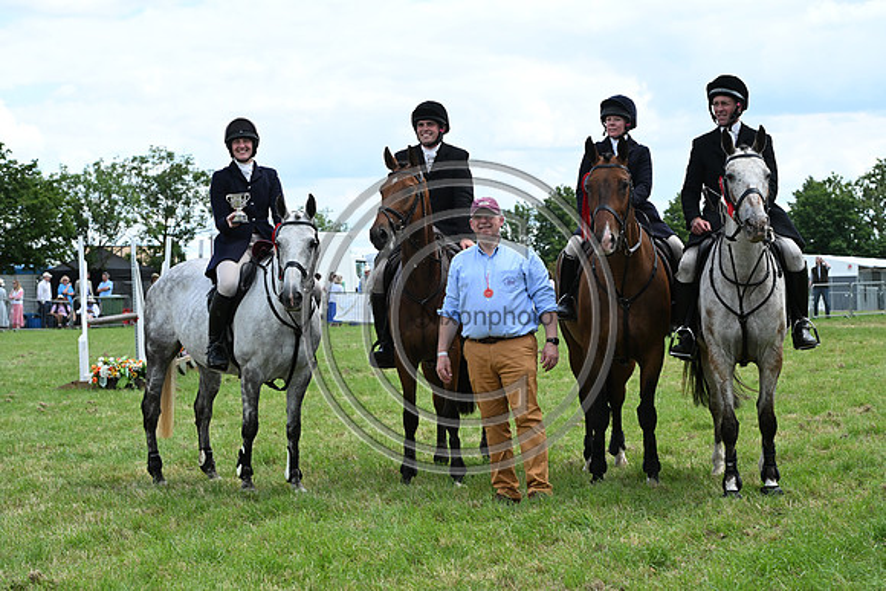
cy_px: 296
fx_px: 2117
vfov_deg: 15.9
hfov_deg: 23.6
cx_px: 443
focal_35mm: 86
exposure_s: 1/800
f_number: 7.1
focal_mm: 86
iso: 500
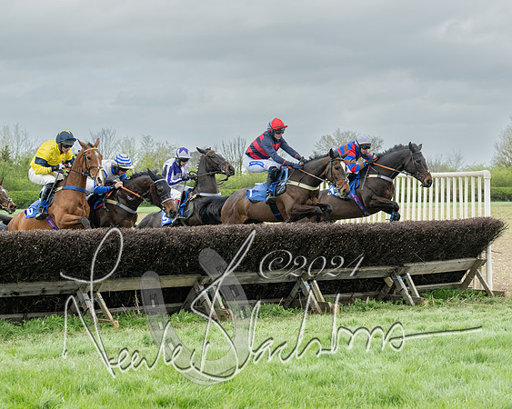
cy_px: 244
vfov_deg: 15.0
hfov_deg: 18.7
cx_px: 282
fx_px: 1555
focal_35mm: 103
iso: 400
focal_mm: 71
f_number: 5
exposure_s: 1/800
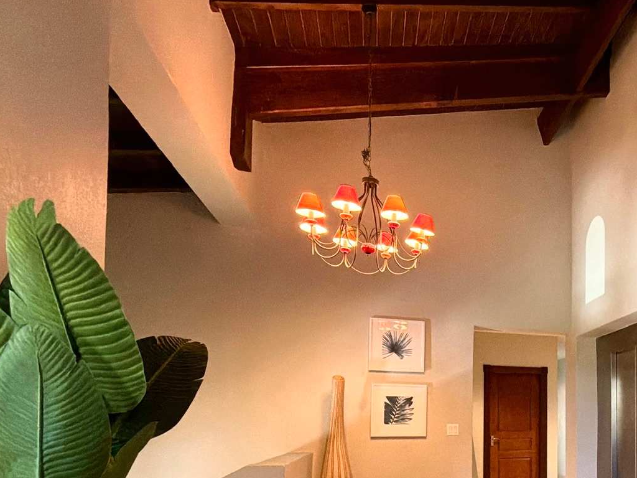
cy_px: 402
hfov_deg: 54.7
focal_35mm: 28
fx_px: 515
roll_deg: +0.8
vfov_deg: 46.3
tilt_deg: +1.3
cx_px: 580
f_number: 2.2
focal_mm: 2.22
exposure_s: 1/60
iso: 500
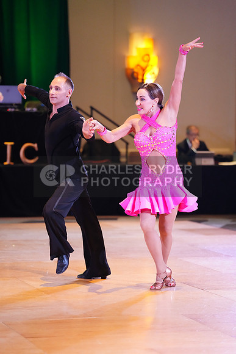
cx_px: 118
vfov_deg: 15.0
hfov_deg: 10.0
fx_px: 1346
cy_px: 177
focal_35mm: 137
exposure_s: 1/320
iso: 5000
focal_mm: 137
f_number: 2.8
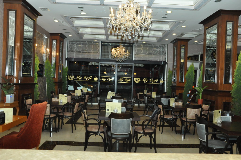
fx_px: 211
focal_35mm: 32
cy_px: 80
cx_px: 120
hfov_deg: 59.6
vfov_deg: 41.6
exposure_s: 1/125
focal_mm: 21
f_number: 8
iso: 2000
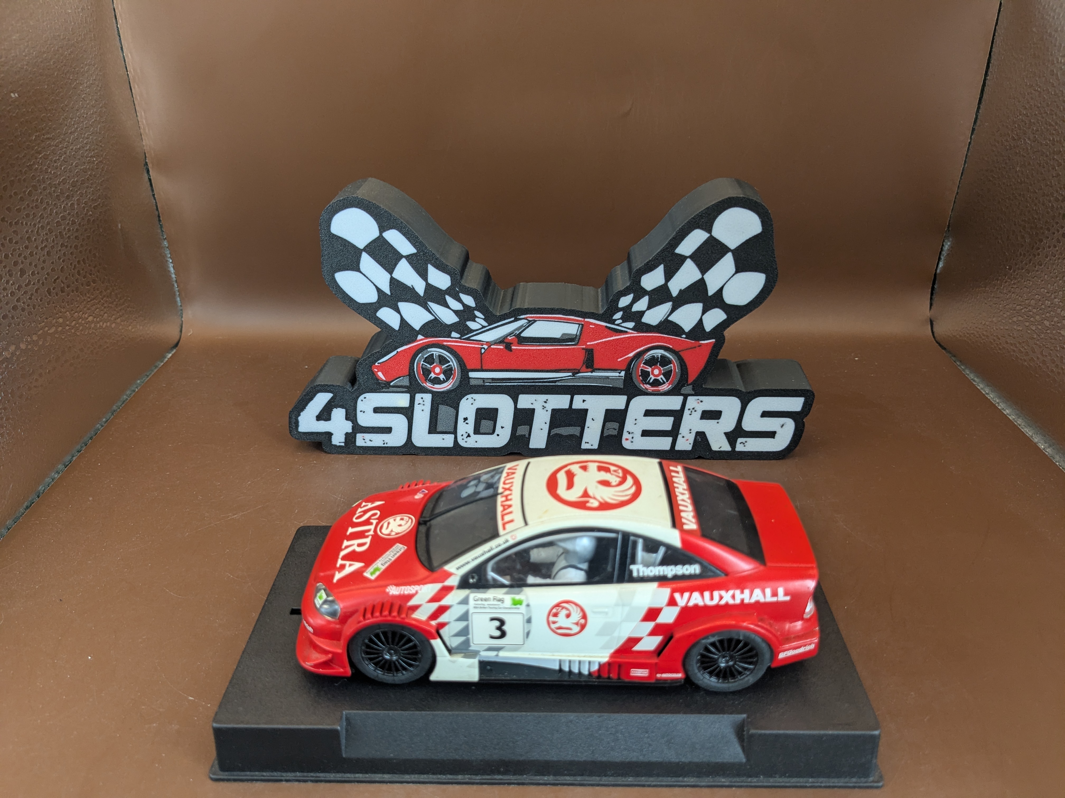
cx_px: 532
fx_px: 831
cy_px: 399
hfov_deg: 65.3
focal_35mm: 27
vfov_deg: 51.4
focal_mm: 4.38
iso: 67
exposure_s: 1/99.9
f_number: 1.73
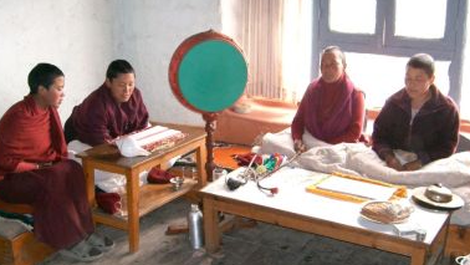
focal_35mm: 48
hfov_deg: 42.9
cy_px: 173
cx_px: 229
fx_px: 598
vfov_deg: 24.8
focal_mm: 8
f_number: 2.8
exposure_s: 1/25
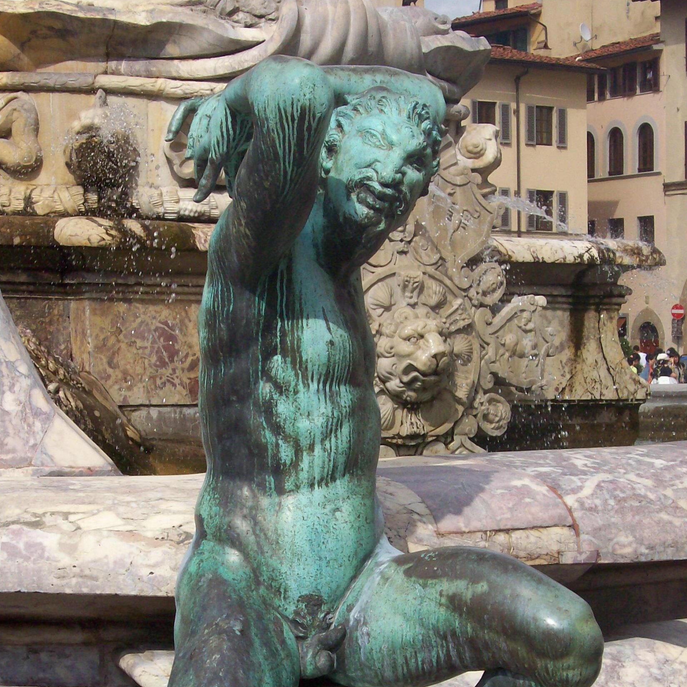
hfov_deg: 18.1
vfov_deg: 18.0
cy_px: 501
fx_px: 2156
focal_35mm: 96
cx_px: 303
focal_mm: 11.6
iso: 80
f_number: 6.7
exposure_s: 1/529
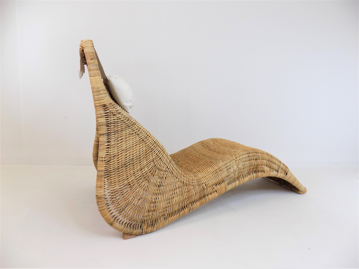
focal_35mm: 23
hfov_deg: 73.9
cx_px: 180
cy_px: 134
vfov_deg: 58.9
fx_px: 239
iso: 80
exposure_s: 1/50
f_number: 3.1
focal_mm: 4
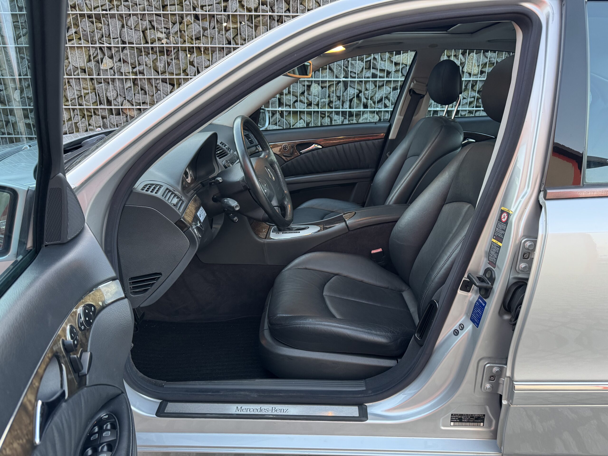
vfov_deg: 56.8
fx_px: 422
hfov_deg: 71.6
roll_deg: -1.1
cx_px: 304
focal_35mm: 24
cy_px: 228
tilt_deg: -19.3
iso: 320
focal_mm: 6.76
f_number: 1.78
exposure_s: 1/60
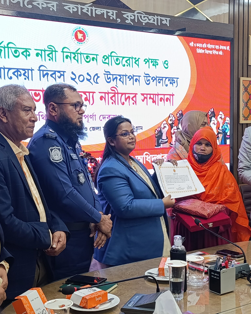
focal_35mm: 51
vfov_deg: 36.7
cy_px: 157
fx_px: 474
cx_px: 133
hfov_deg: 29.7
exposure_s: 1/100
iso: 619
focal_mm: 6.11
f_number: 1.65
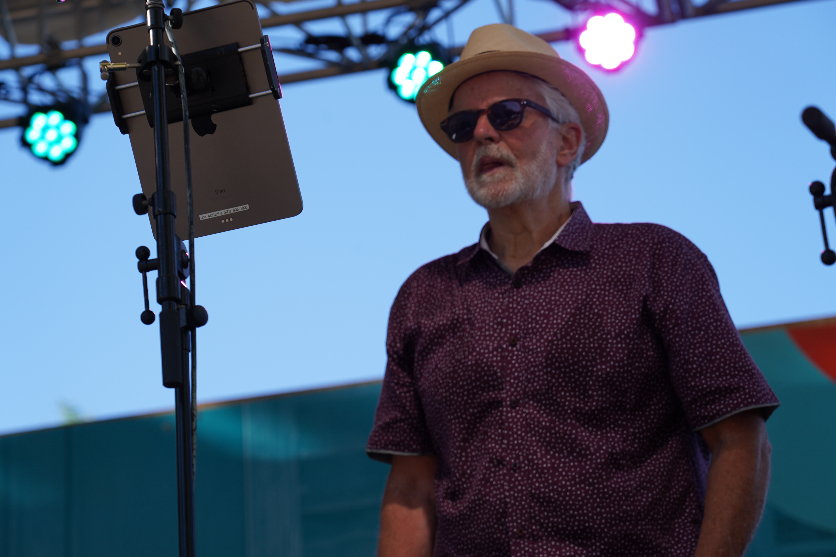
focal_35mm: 105
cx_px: 418
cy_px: 278
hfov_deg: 19.5
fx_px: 2438
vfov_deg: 13.0
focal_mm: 105
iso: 100
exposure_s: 1/160
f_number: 5.6
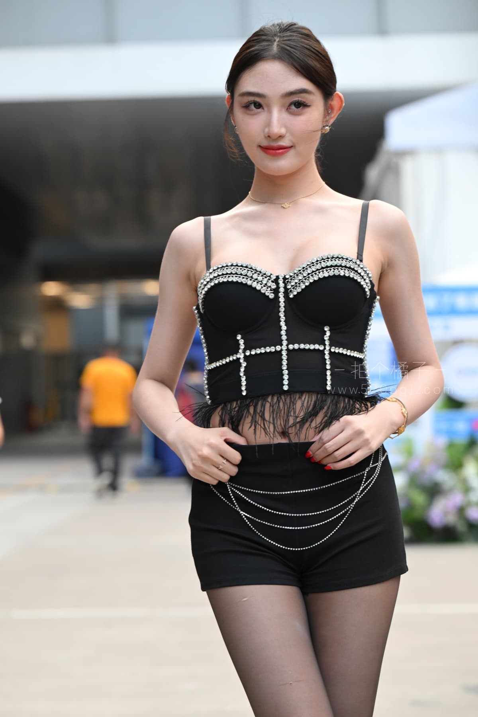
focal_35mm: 99
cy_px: 358
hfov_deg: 13.8
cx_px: 239
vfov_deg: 20.6
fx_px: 1972
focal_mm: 99
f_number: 4
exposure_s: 1/500
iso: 1400
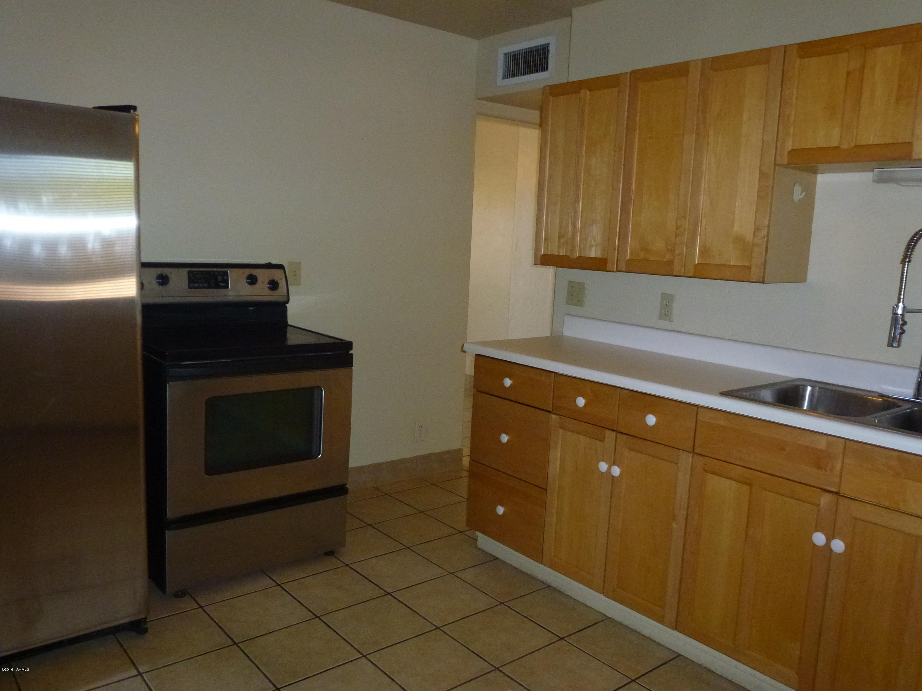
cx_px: 461
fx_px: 693
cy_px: 346
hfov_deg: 67.3
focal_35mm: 26
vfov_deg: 53.1
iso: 400
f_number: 3.4
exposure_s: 1/125
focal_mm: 4.7
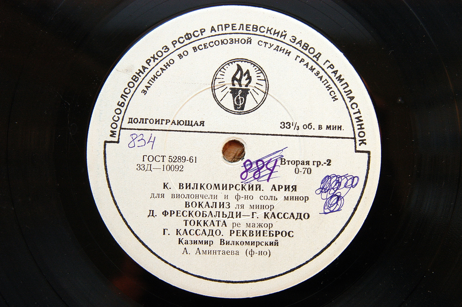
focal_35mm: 52
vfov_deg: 25.7
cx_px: 231
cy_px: 154
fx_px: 673
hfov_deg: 37.9
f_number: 5.6
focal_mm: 35
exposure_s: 1/125
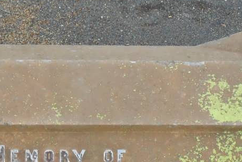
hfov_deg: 23.4
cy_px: 197
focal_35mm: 87
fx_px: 585
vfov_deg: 15.1
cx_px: 120
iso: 100
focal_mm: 5.7
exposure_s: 1/125
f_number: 3.7
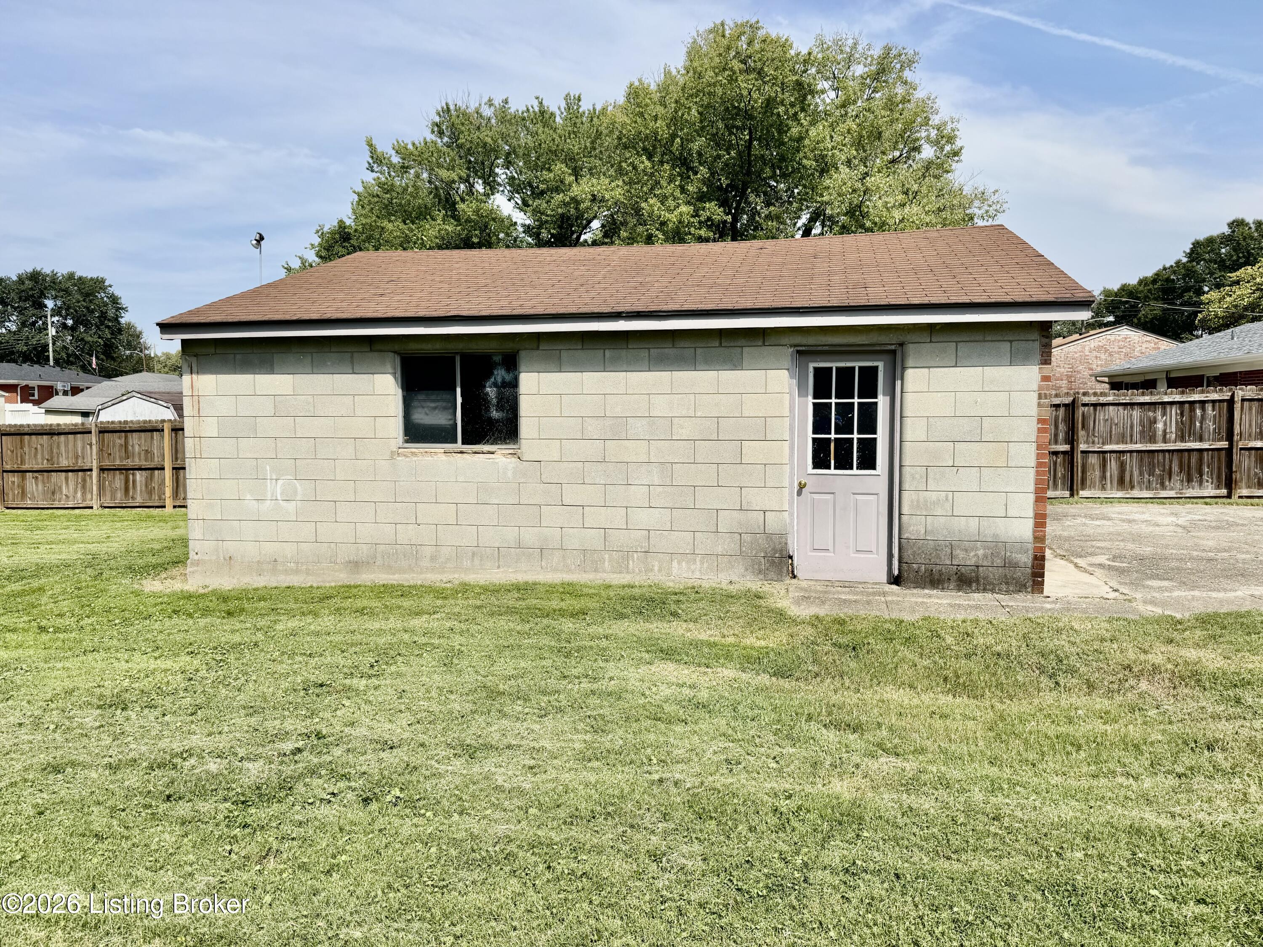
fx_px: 876
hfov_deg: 71.6
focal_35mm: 24
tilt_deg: -3.2
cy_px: 474
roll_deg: +0.7
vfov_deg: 56.8
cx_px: 632
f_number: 1.78
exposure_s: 1/5814
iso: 80
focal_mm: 6.76
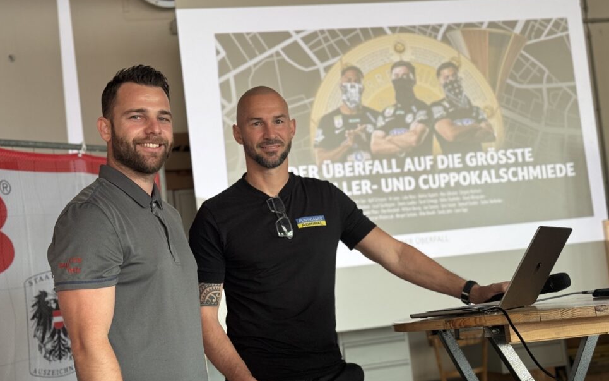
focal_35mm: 54
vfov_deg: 24.0
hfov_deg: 37.5
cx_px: 298
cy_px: 218
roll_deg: +5.8
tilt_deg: +4.1
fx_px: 896
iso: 160
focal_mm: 6.76
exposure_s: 1/60
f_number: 1.78
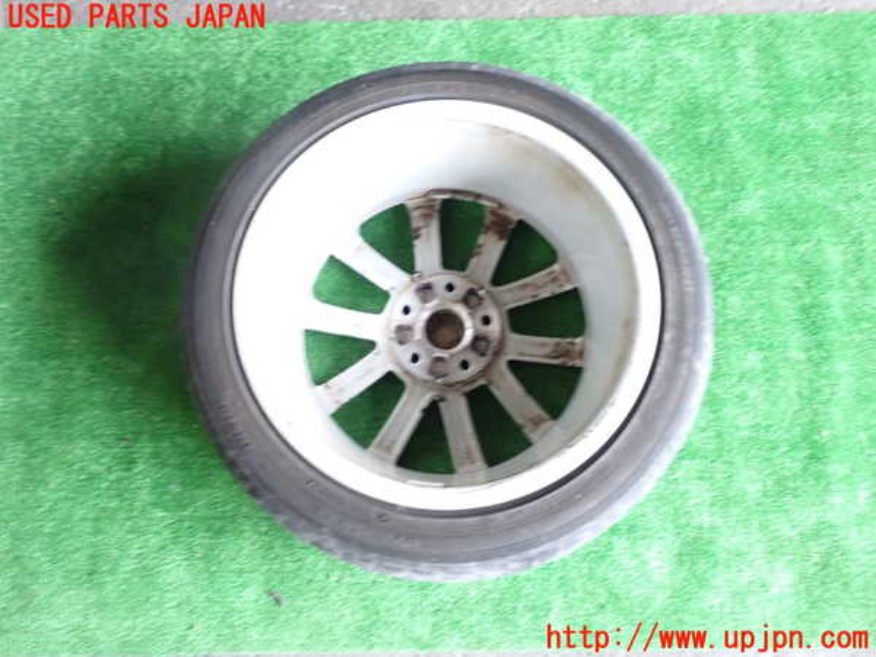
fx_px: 810
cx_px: 438
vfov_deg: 44.2
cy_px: 328
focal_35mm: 32
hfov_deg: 56.8
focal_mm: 5.79
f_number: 9
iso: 1000
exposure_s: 1/8
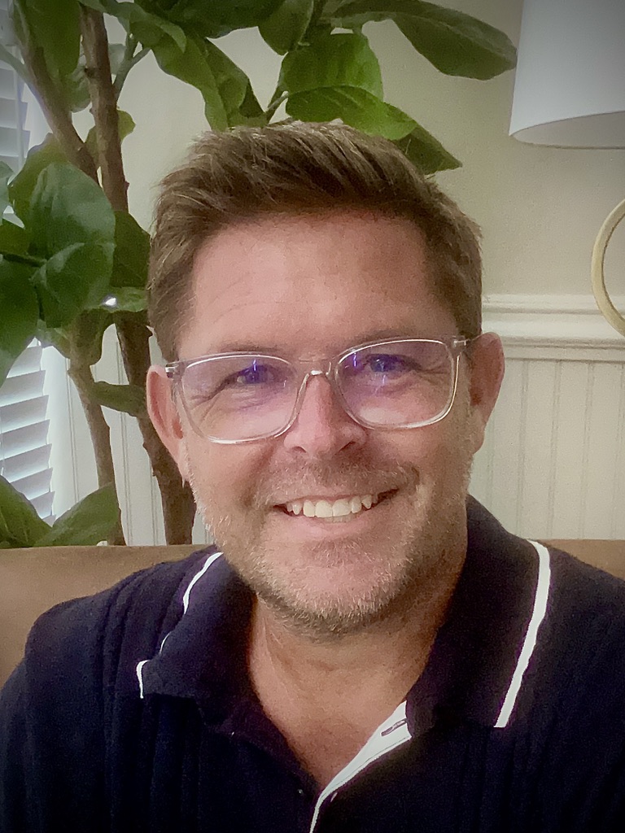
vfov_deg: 60.0
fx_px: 722
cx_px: 312
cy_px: 416
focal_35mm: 30
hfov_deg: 46.8
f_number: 1.9
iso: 640
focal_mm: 2.69
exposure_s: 1/30
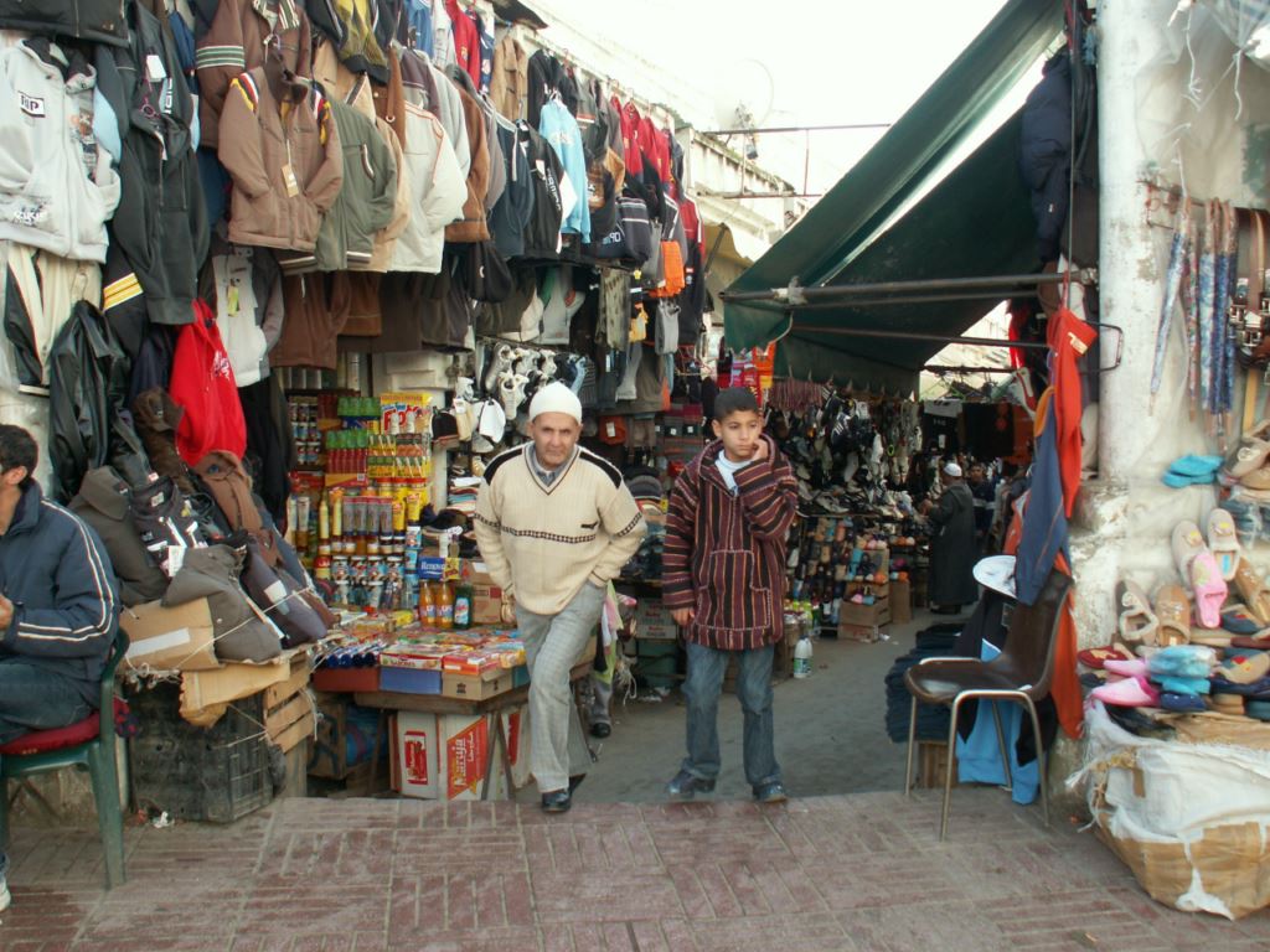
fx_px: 1284
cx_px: 635
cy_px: 476
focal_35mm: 35
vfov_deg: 40.7
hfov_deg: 52.6
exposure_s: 1/80
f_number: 4
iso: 50
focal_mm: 5.86
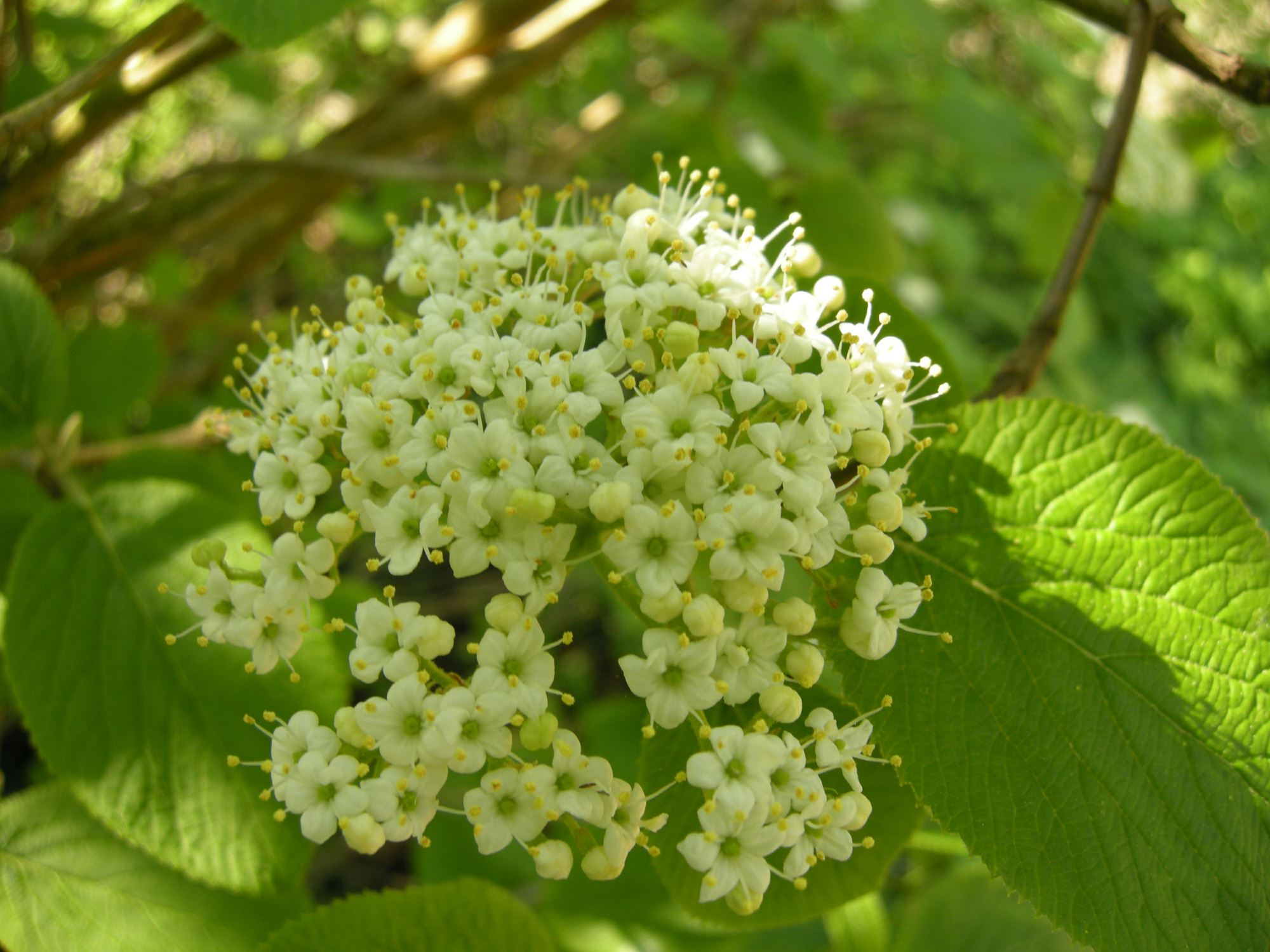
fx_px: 1284
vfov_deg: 40.7
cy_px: 476
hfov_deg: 52.6
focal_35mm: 35
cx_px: 635
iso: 64
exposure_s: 1/68.4
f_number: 3.4
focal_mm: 7.5
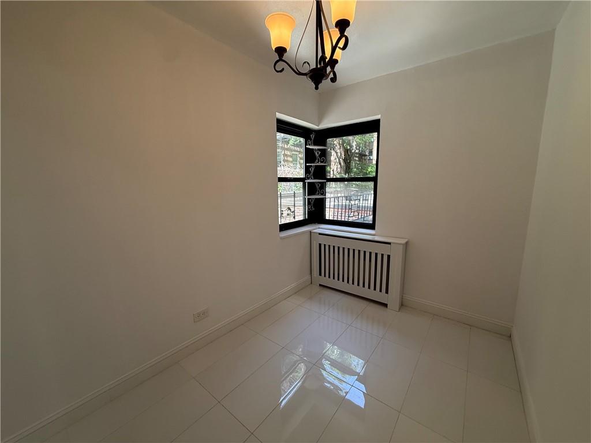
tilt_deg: -9.8
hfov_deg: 102.1
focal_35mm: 14
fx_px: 239
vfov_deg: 85.7
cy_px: 222
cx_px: 296
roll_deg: +0.3
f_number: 2.2
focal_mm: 2.22
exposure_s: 1/120
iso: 100
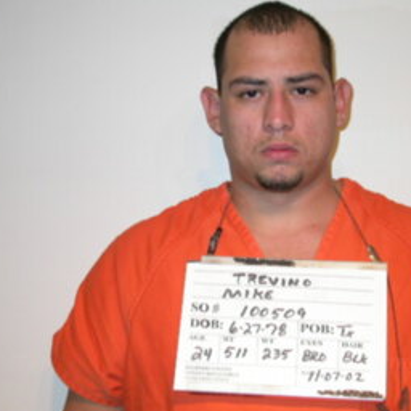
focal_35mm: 75
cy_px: 206
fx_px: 1007
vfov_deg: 23.1
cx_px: 253
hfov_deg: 23.0
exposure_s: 1/60.3
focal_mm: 13.1
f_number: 3.1
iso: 100
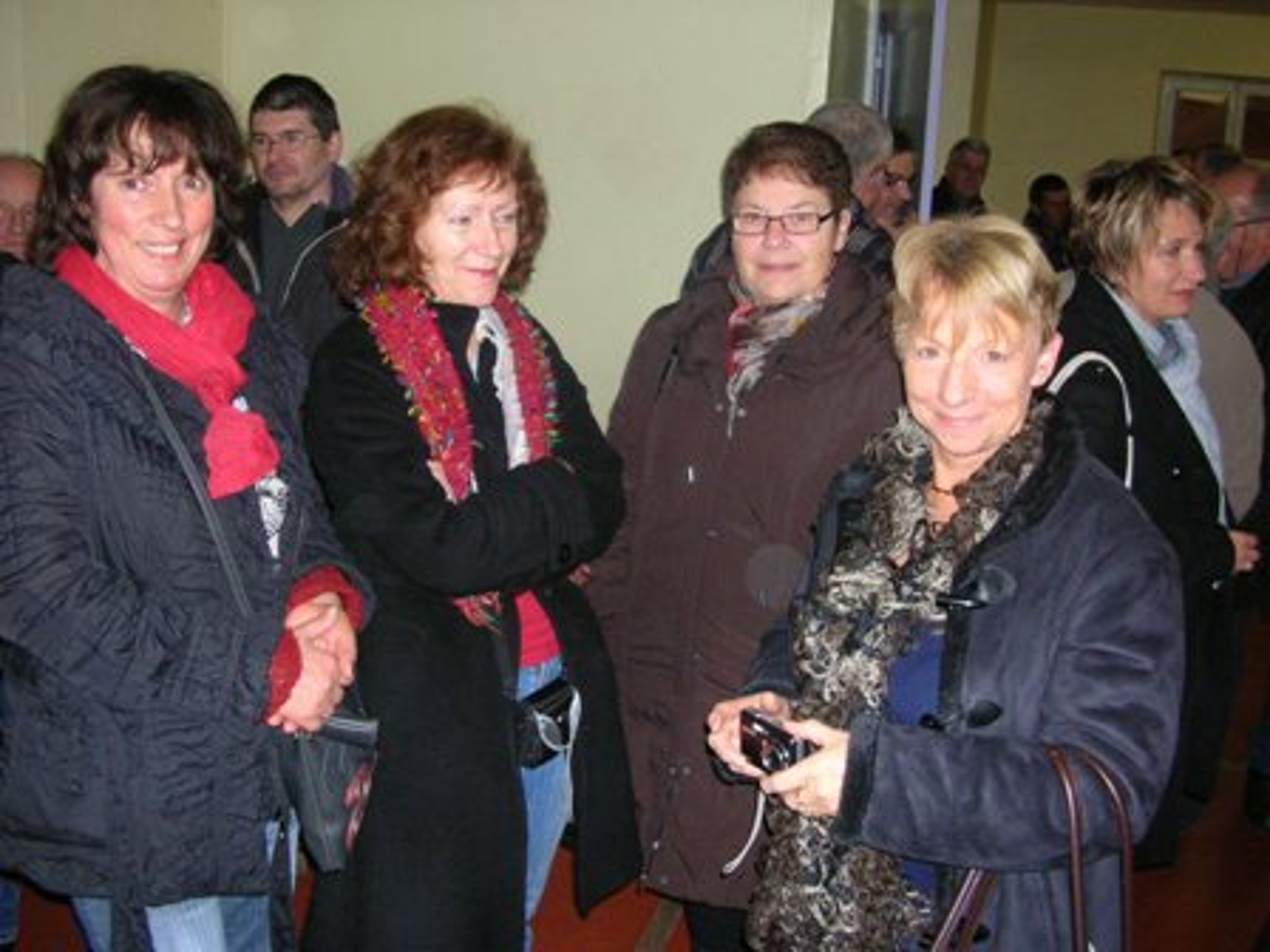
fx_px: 1284
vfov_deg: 40.7
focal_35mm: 35
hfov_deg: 52.6
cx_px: 635
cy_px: 476
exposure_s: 1/60.1
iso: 151
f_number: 2.8
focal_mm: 5.8
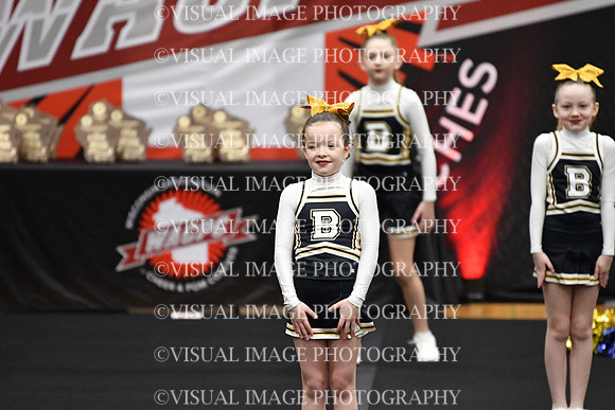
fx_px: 5126
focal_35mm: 300
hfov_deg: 6.9
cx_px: 308
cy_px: 205
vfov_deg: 4.6
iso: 5000
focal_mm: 200
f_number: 2.8
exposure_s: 1/800
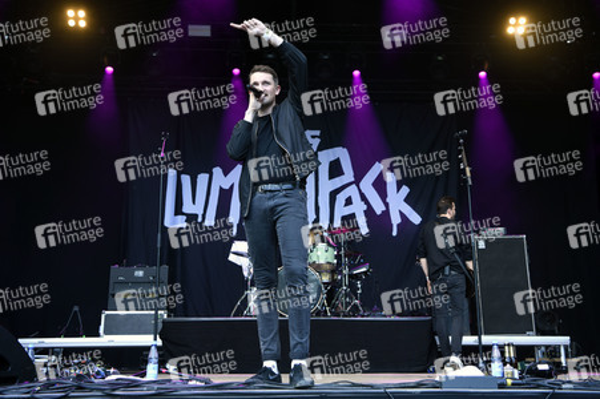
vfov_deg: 33.4
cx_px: 300
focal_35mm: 40
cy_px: 200
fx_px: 666
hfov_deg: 48.5
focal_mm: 40
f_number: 4
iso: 800
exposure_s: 1/400
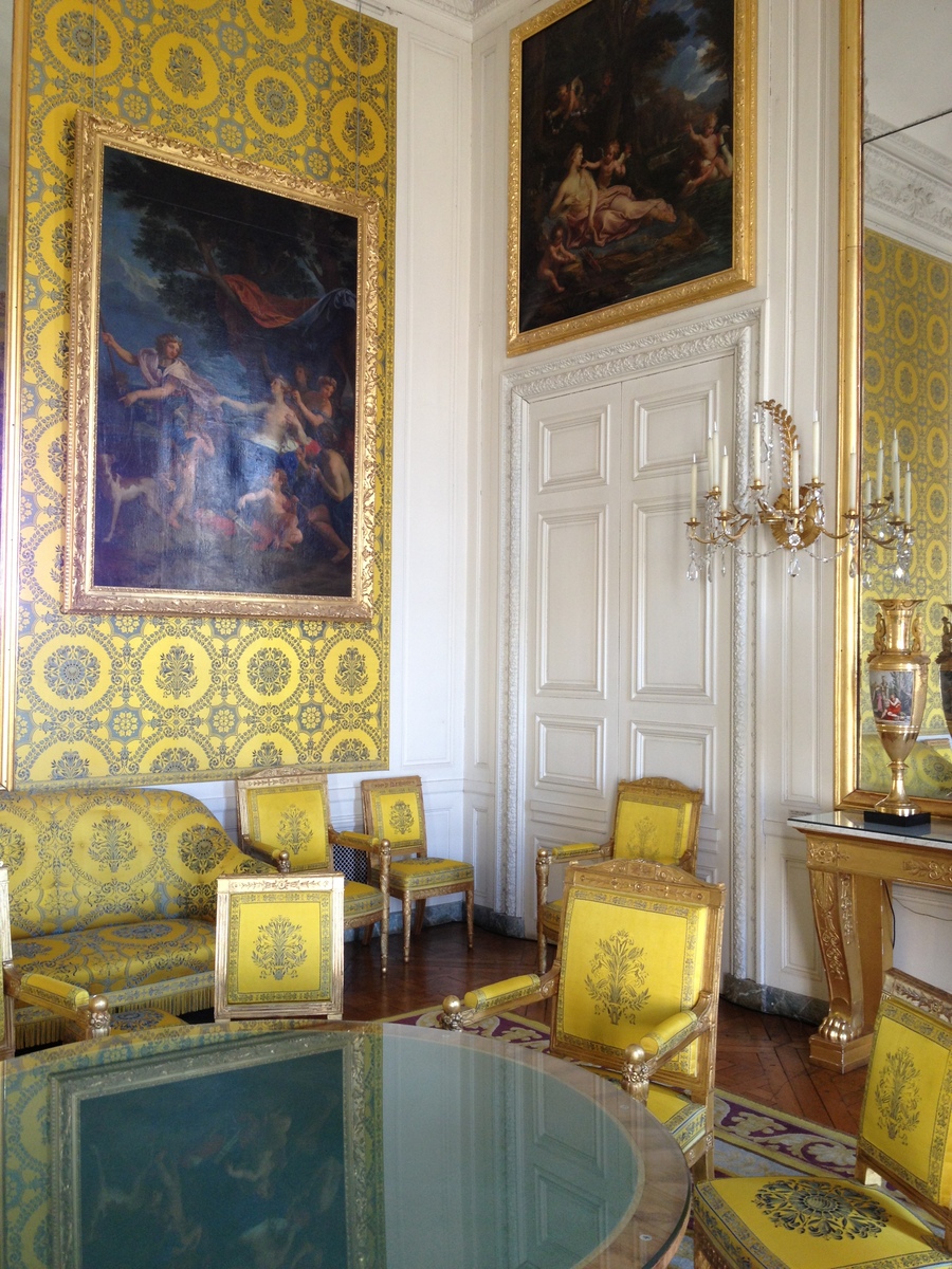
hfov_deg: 40.7
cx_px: 476
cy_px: 634
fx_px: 1283
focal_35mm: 35
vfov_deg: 52.6
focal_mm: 4.28
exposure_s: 1/20
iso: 64
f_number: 2.4
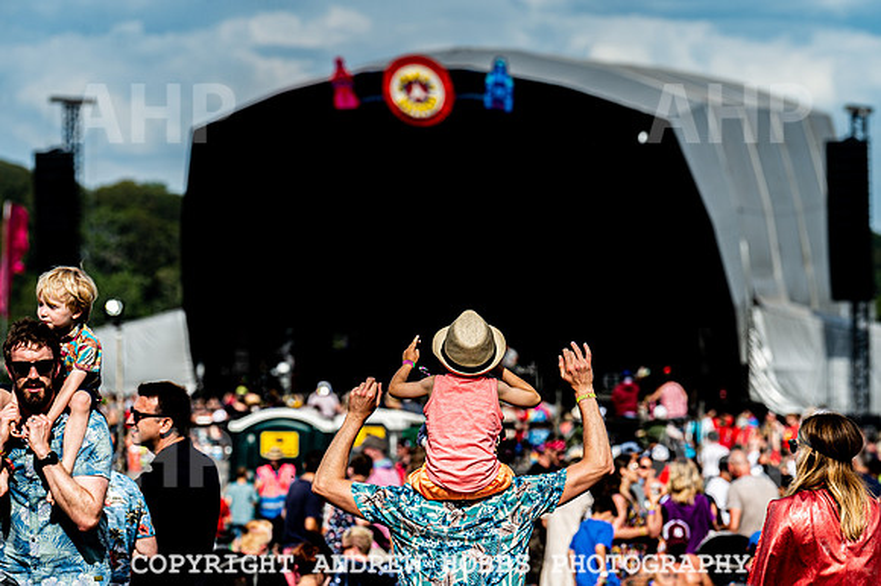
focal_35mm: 164
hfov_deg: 12.5
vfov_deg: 8.4
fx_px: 4006
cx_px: 466
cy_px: 310
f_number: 5
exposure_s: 1/1000
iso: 100
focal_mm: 155
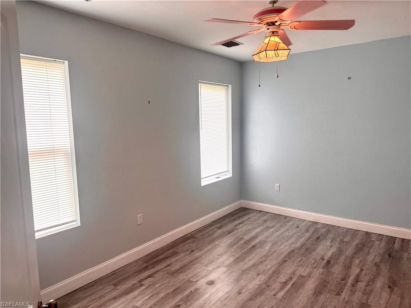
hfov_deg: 71.6
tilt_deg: -7.2
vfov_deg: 56.8
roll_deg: +1.0
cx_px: 206
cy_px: 154
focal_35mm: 24
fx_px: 285
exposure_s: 1/120
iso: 125
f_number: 1.78
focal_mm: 6.76
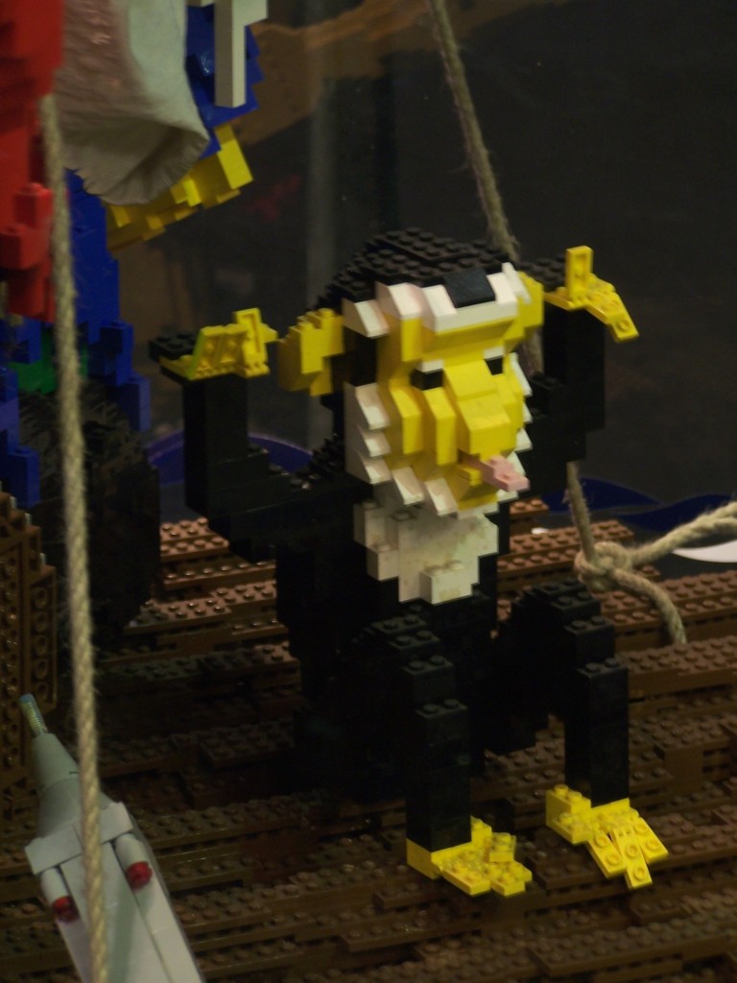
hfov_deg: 11.6
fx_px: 3634
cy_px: 492
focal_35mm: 128
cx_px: 368
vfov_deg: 15.4
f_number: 3.2
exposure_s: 1/2
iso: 80
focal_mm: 21.2
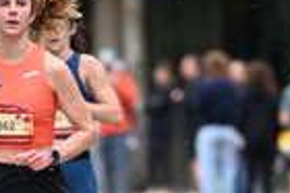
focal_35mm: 788
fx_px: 6340
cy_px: 243
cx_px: 134
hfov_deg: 2.6
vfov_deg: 1.7
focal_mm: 200
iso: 1250
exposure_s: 1/1600
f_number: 2.8
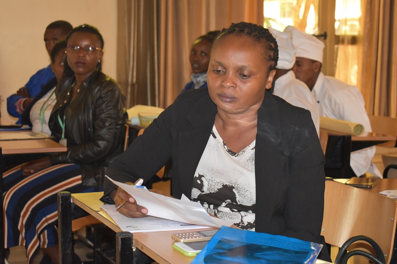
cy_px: 132
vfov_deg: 18.9
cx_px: 198
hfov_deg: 28.1
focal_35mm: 72
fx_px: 794
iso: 2800
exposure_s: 1/60
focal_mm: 48
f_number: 5.3
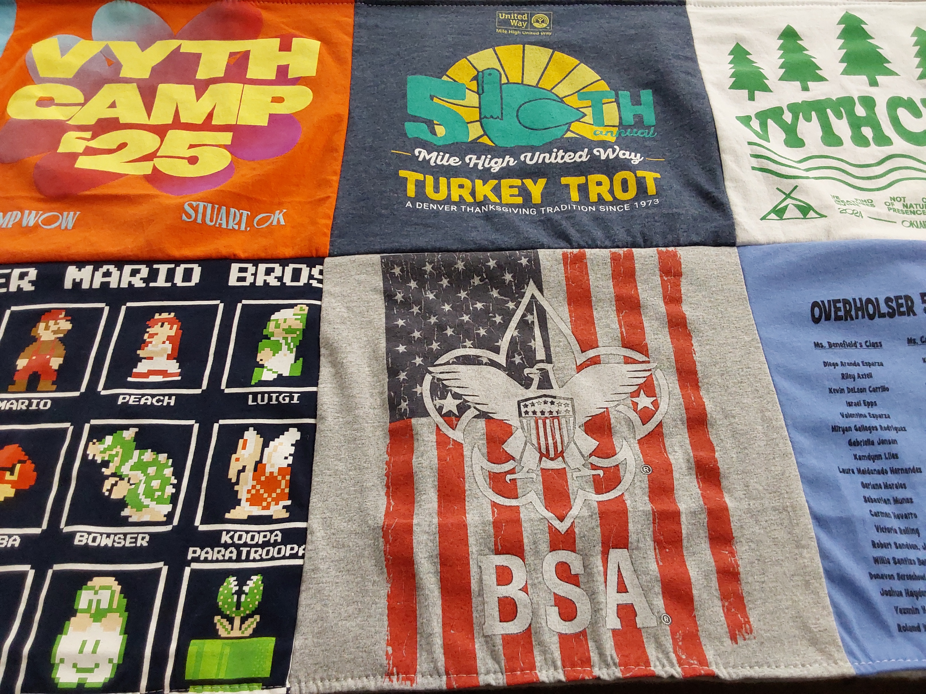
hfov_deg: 63.4
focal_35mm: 28
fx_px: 749
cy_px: 347
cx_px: 463
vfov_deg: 49.7
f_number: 1.9
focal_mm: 2.91
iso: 160
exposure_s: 1/60
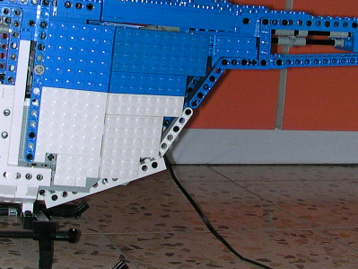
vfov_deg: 15.5
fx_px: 982
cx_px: 185
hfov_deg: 20.7
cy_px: 90
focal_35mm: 95
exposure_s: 1/60
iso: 100
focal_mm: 5.6
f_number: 2.7
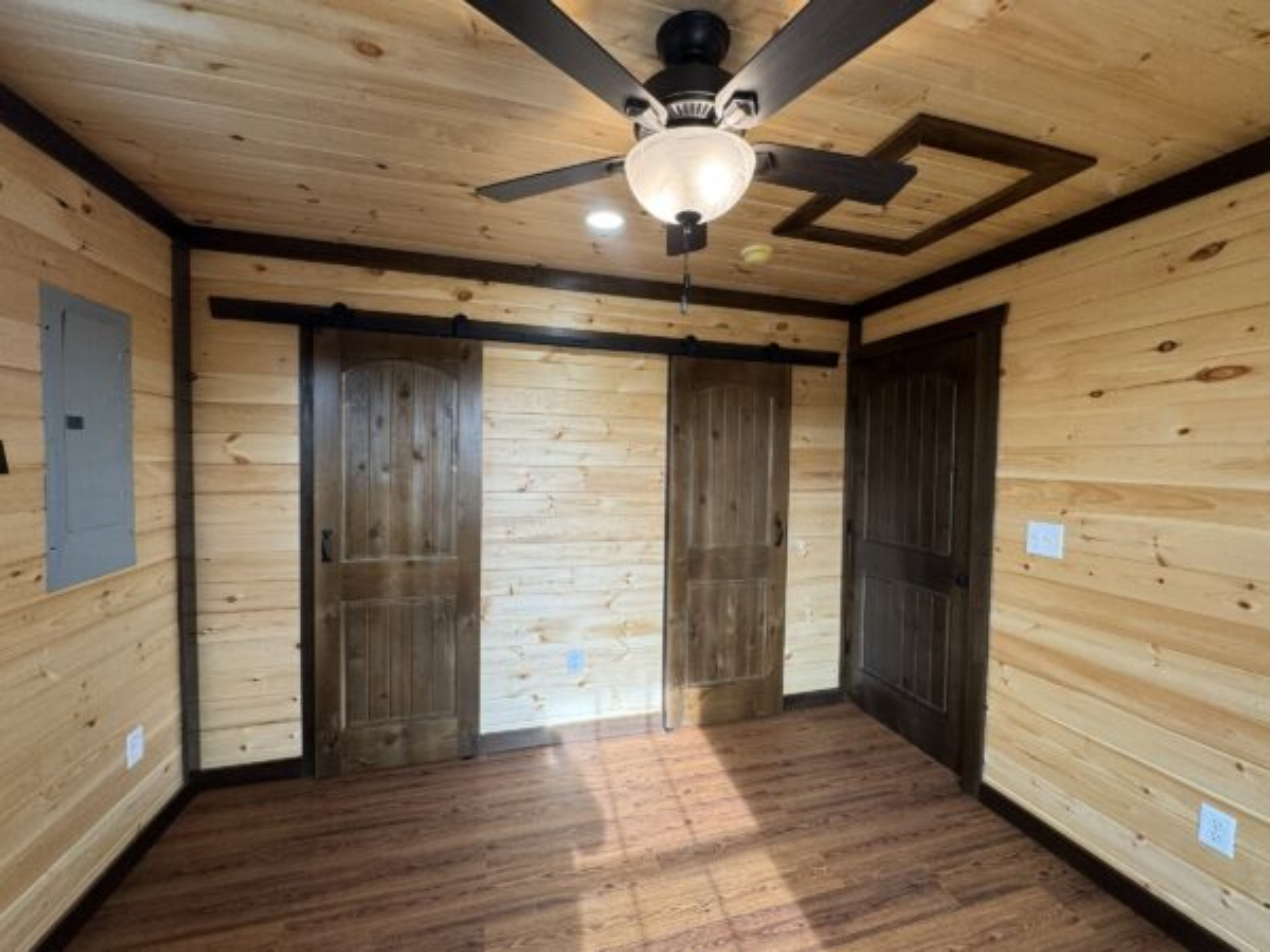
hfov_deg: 102.1
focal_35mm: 14
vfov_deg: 85.7
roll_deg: -1.0
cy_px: 476
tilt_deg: -2.2
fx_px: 514
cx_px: 635
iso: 100
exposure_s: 1/99
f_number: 2.2
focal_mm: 2.22
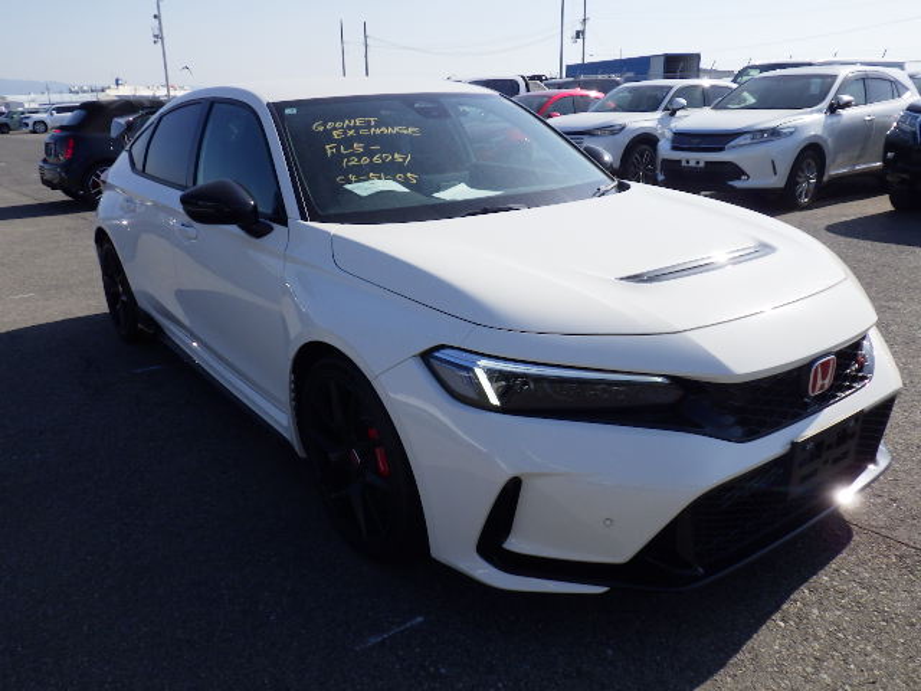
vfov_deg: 49.7
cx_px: 460
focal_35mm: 28
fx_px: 745
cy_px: 346
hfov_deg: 63.4
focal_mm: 5
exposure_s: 1/2000
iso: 250
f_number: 4.2
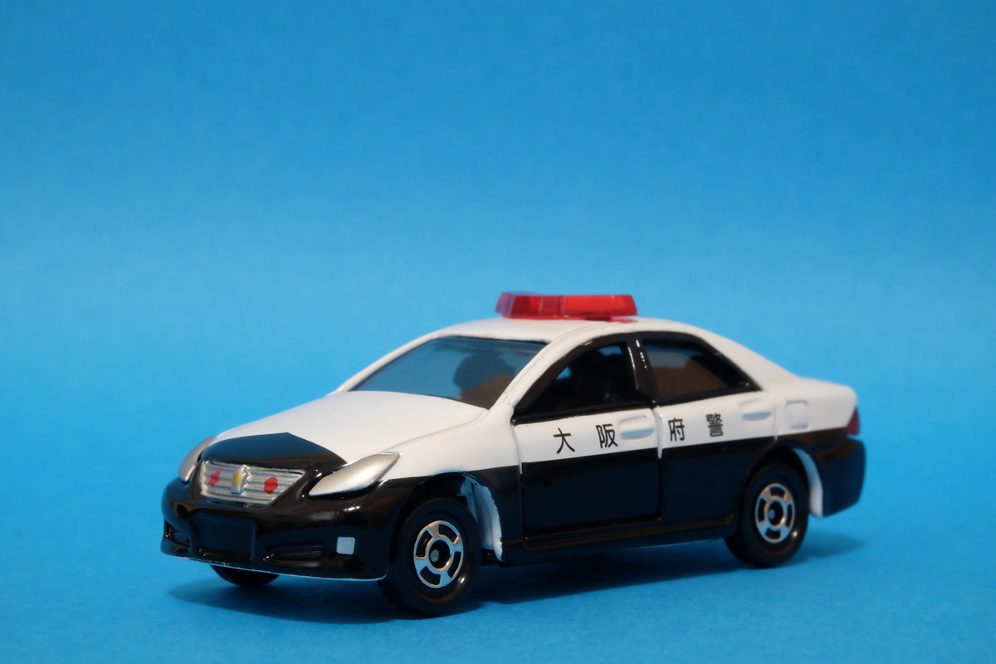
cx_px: 498
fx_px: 1771
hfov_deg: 31.4
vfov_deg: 21.2
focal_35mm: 64
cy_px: 332
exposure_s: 1/6
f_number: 22
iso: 3200
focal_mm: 42.5
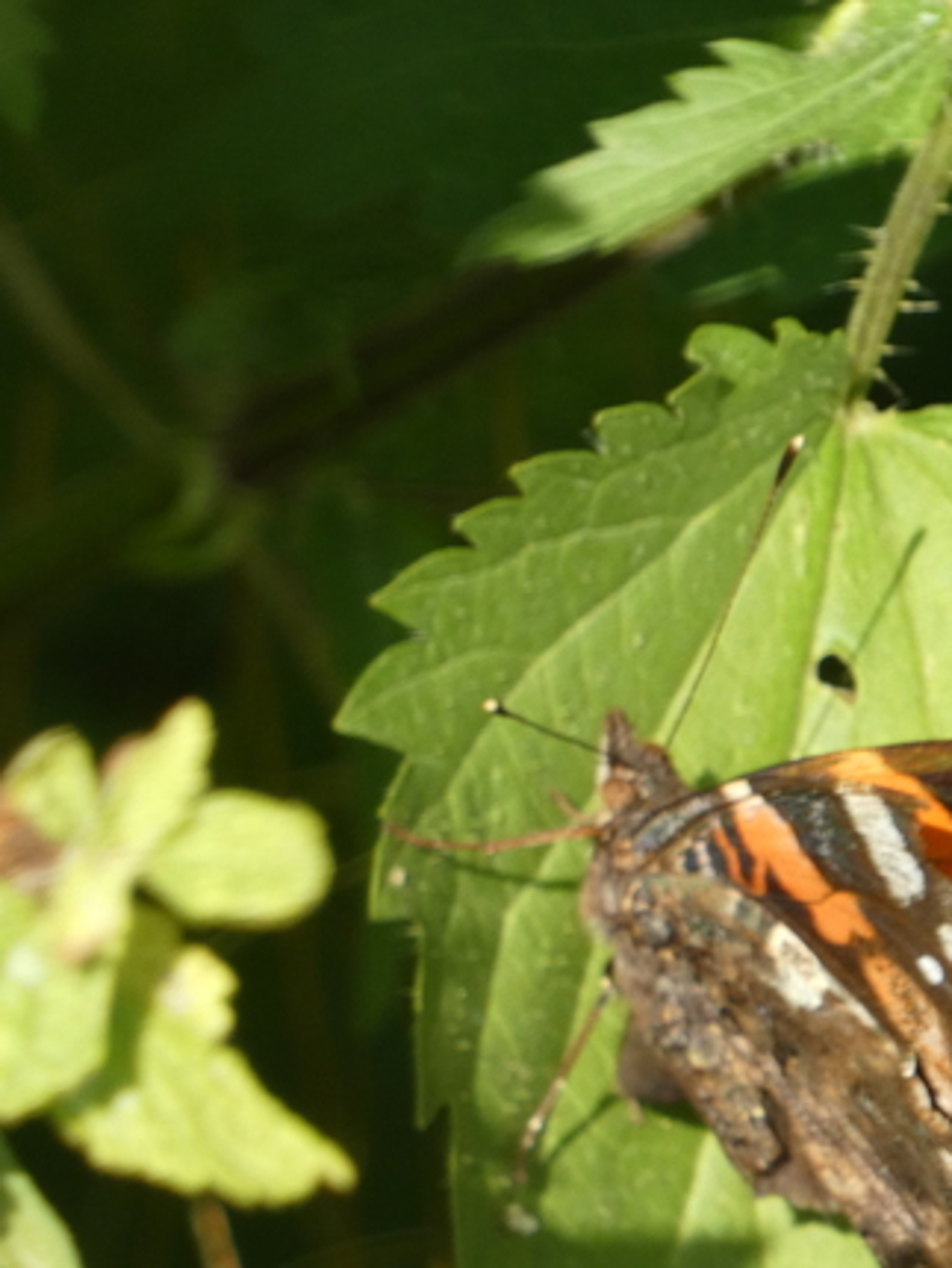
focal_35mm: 1501
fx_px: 54986
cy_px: 932
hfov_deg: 1.0
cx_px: 1065
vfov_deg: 1.3
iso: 125
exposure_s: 1/100
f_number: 5.6
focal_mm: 135.6
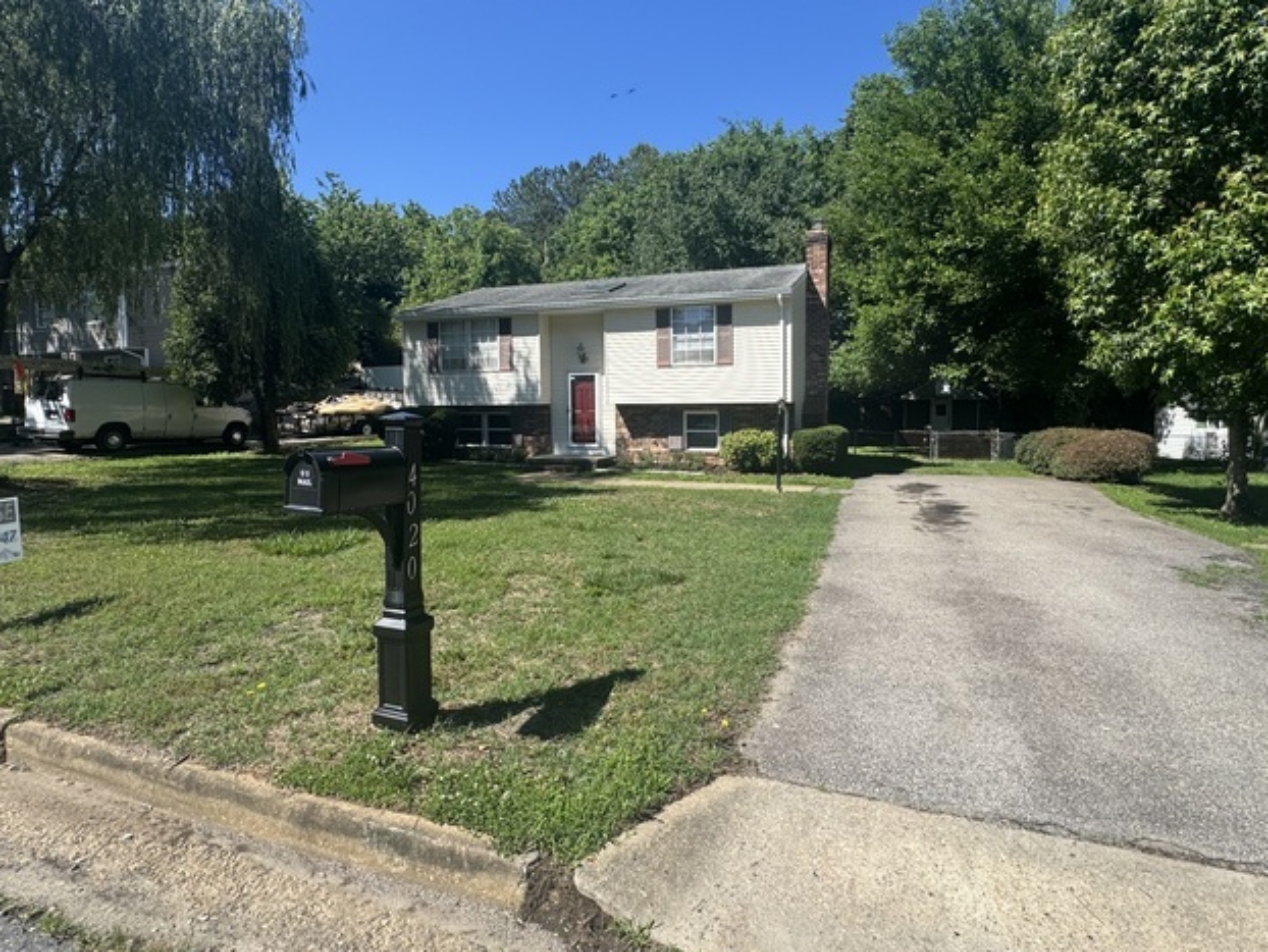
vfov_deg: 71.6
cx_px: 663
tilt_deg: -5.0
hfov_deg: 87.7
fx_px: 660
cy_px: 448
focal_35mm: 18
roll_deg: +0.2
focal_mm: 2.22
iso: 40
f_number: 2.2
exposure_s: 1/1256
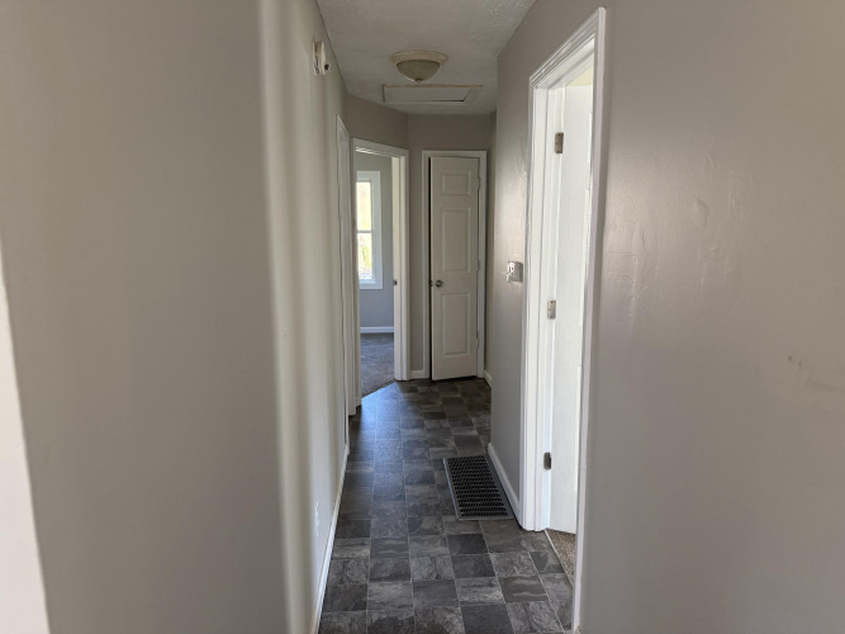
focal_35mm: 24
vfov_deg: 56.8
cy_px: 317
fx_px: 586
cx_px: 422
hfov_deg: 71.6
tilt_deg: -8.8
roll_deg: +0.0
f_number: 1.78
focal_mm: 6.76
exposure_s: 1/121
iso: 200
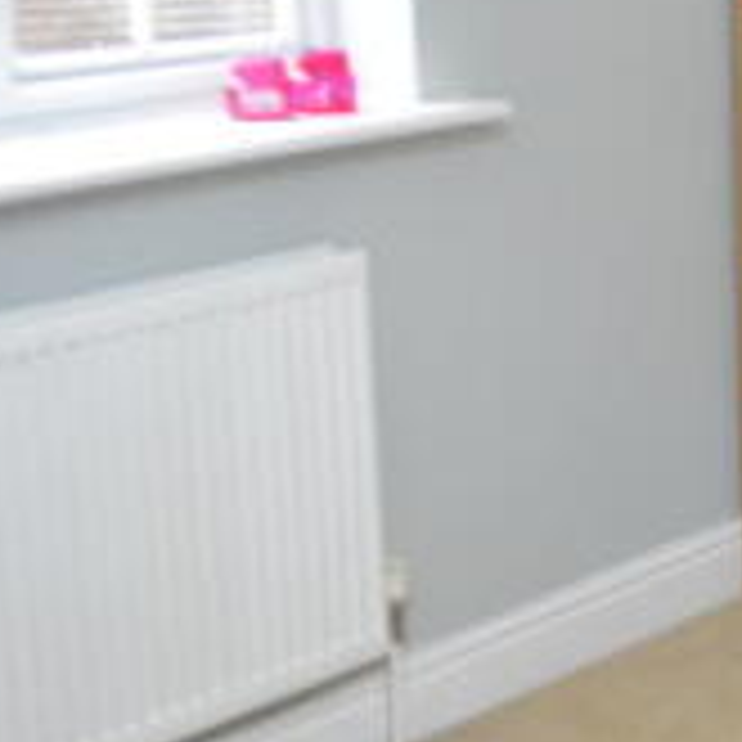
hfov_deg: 16.5
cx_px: 1259
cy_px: 225
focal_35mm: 91
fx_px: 2207
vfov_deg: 19.0
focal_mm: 18
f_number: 4
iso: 800
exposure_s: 1/60
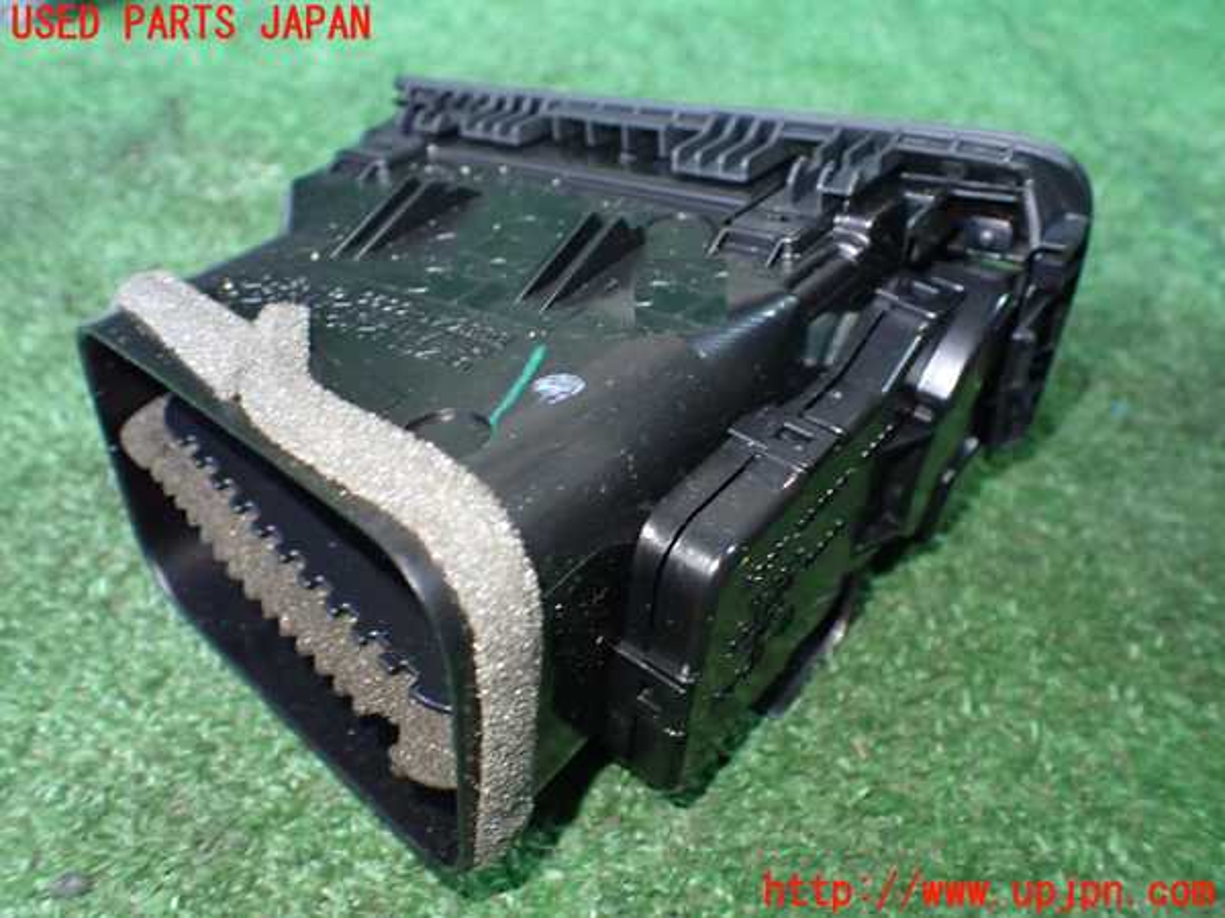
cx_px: 612
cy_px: 459
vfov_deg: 46.8
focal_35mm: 30
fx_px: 1062
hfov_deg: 60.0
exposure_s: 1/30
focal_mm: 5.4
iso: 800
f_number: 2.3
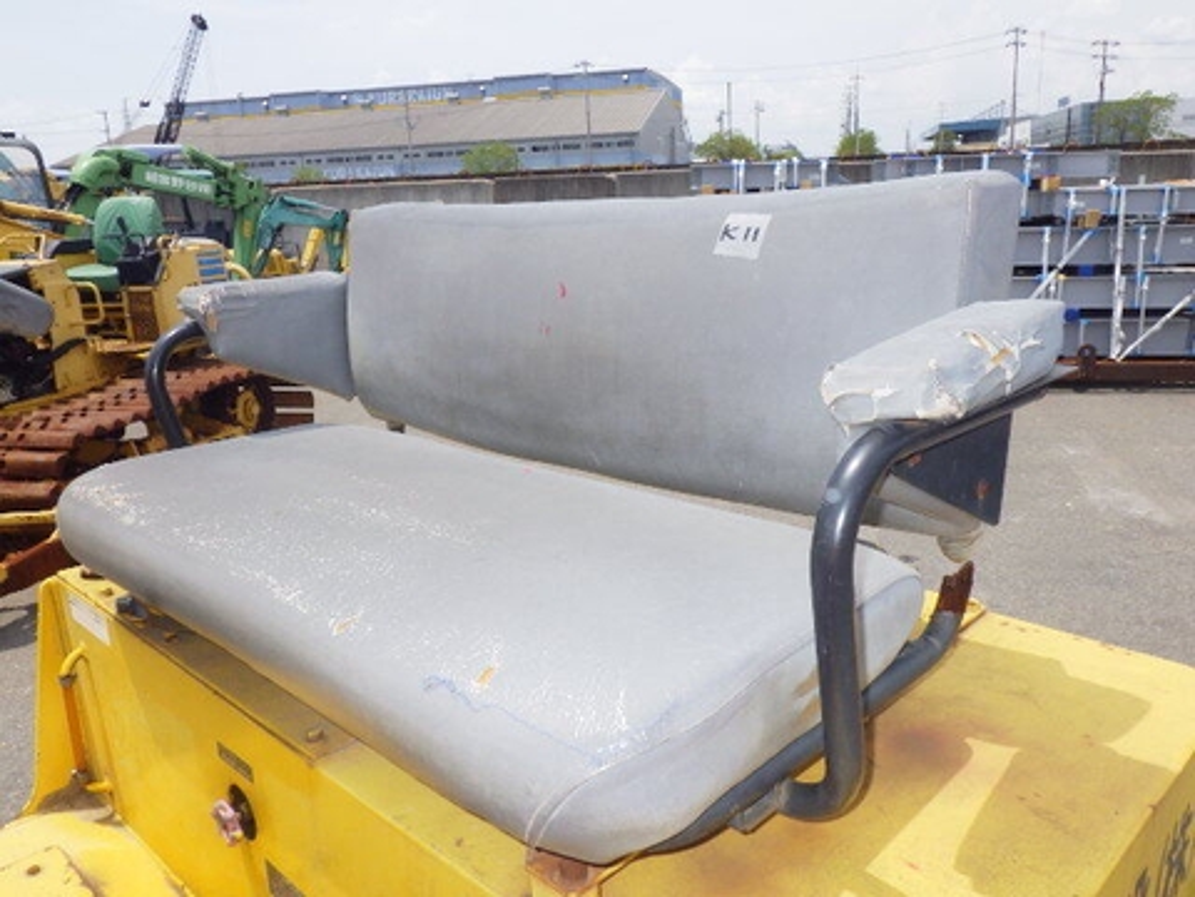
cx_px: 598
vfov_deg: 49.7
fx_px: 967
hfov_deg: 63.4
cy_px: 448
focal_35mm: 28
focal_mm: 5
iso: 250
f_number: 4.2
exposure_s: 1/1500
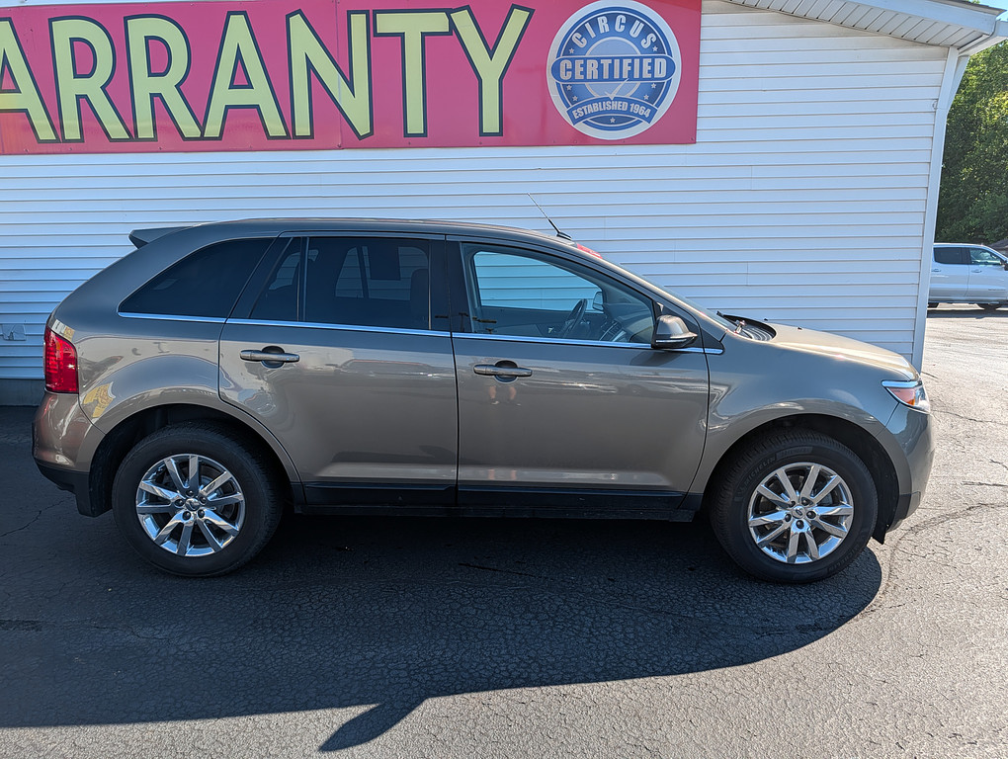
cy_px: 380
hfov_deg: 71.5
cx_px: 504
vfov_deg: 56.9
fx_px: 700
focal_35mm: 24
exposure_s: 1/5650
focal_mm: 6.9
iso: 18
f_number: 1.68
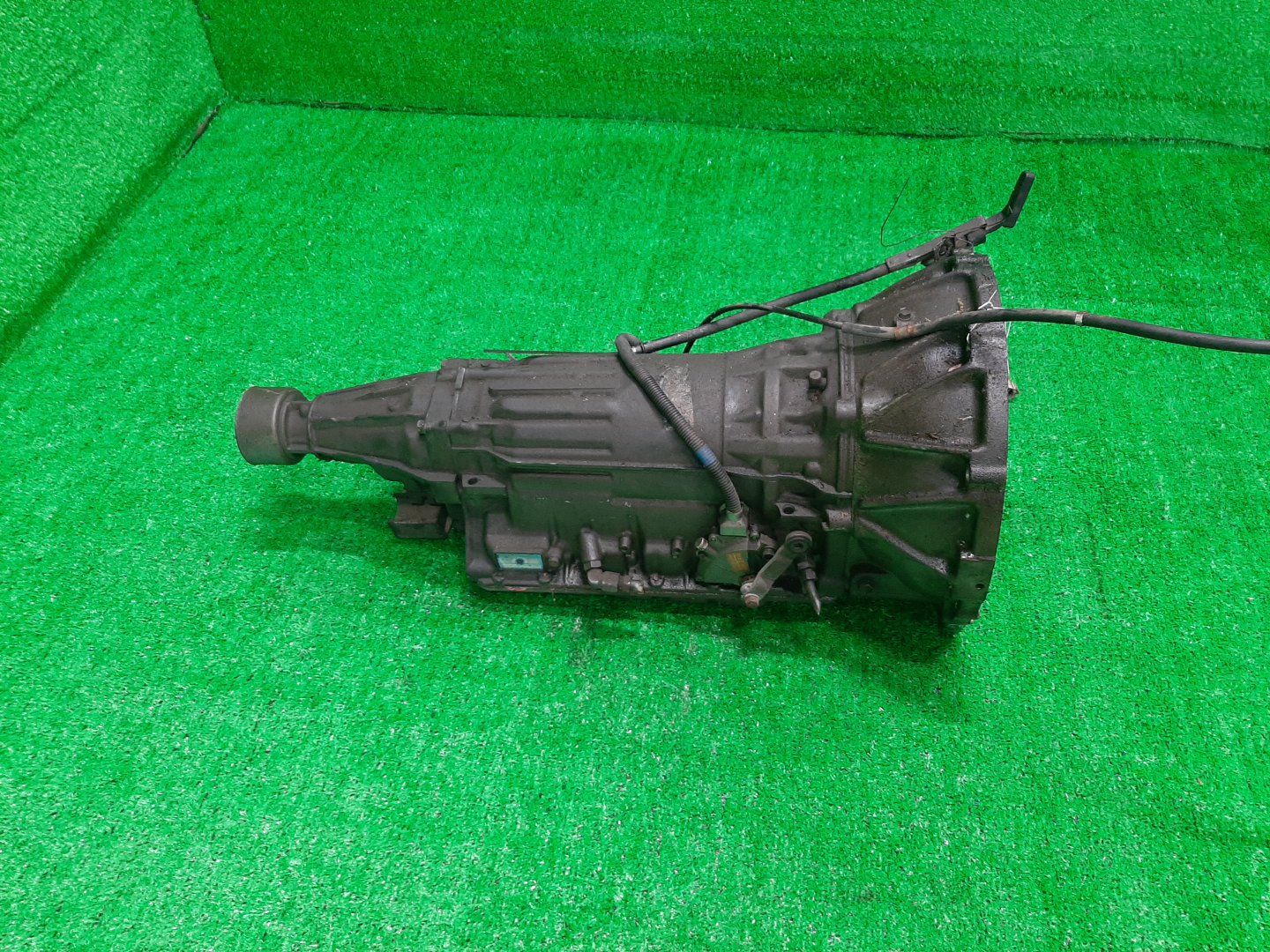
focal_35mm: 26
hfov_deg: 67.3
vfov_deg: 53.1
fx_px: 954
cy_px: 476
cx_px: 635
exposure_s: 1/50
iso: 192
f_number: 1.7
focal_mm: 3.93
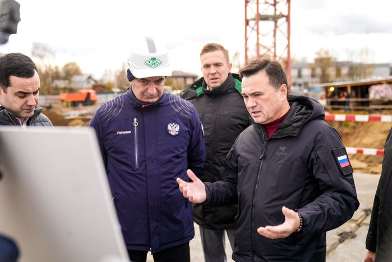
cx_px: 196
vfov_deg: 34.2
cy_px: 131
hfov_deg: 49.6
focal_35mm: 39
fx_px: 425
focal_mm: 39
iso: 200
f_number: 2.8
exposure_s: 1/400
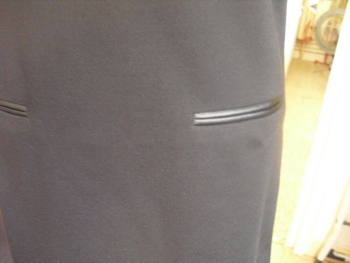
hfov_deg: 51.4
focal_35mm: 36
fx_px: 364
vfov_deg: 39.7
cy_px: 132
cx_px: 175
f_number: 3.1
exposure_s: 1/8
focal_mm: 6.3
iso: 800
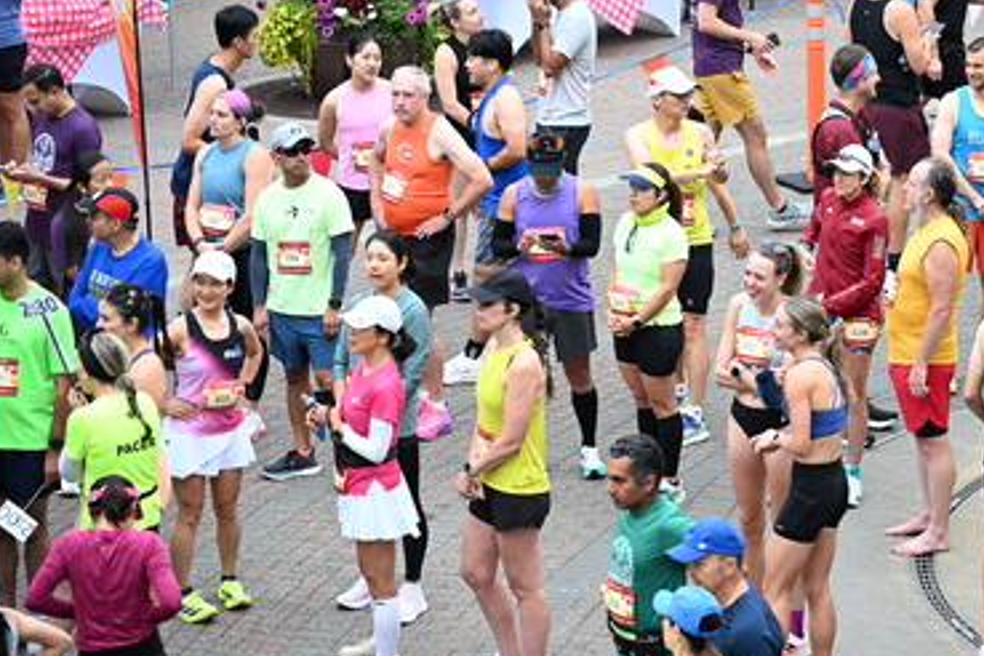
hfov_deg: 11.5
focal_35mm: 179
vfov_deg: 7.7
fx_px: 4892
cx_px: 701
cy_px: 332
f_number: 4
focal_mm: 120
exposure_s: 1/400
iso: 2000
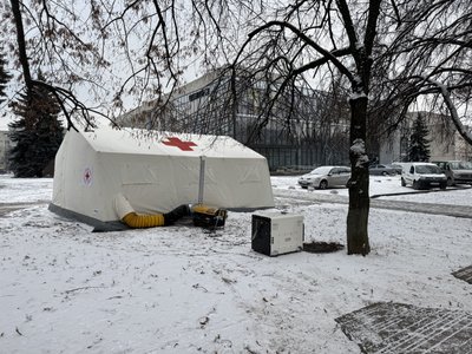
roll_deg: +0.3
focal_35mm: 24
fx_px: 327
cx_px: 236
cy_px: 177
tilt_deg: -2.8
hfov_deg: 71.6
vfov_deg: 56.8
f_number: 1.78
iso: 80
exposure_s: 1/782
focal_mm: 6.76
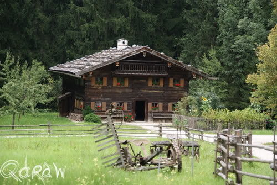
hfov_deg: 18.2
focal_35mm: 112
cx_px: 138
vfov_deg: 12.2
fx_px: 867
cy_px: 92
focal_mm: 75
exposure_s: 1/125
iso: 125
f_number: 5.6
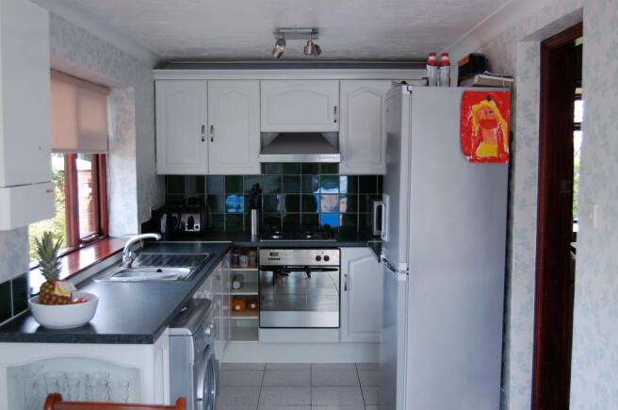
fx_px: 668
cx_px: 309
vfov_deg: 34.1
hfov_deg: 49.6
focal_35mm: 39
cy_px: 205
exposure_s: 1/80
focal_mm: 26
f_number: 4.5
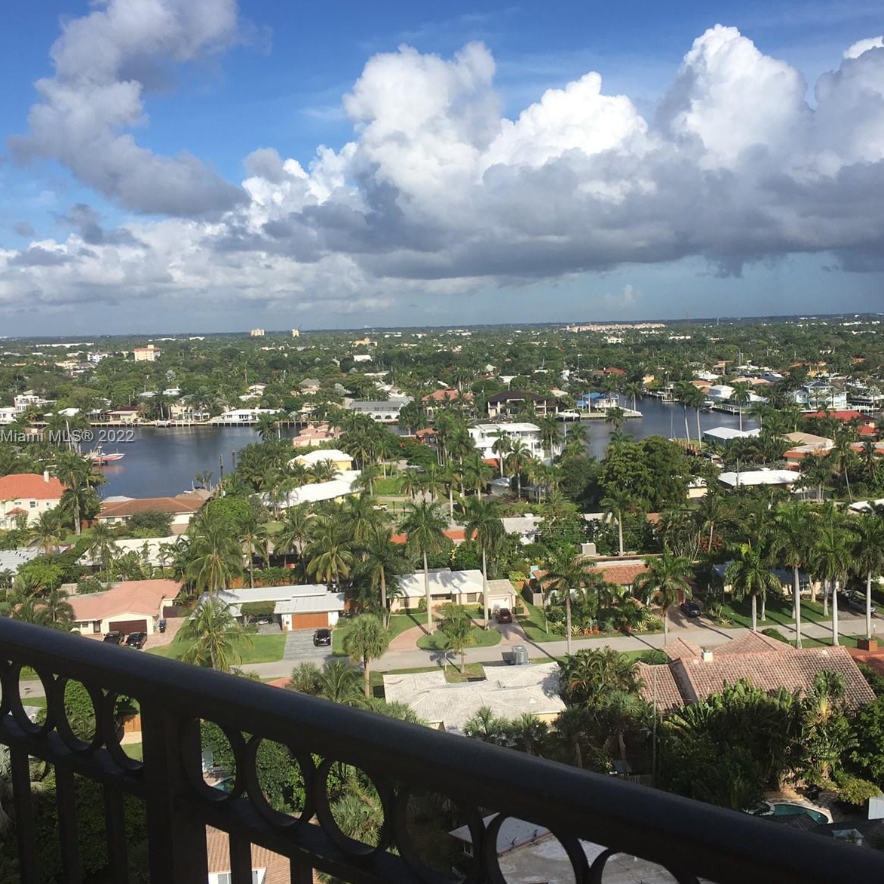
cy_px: 437
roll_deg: +0.7
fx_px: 1011
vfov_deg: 47.2
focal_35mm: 35
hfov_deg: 47.1
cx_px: 496
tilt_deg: -5.2
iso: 25
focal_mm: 4.15
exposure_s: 1/1923
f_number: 2.2
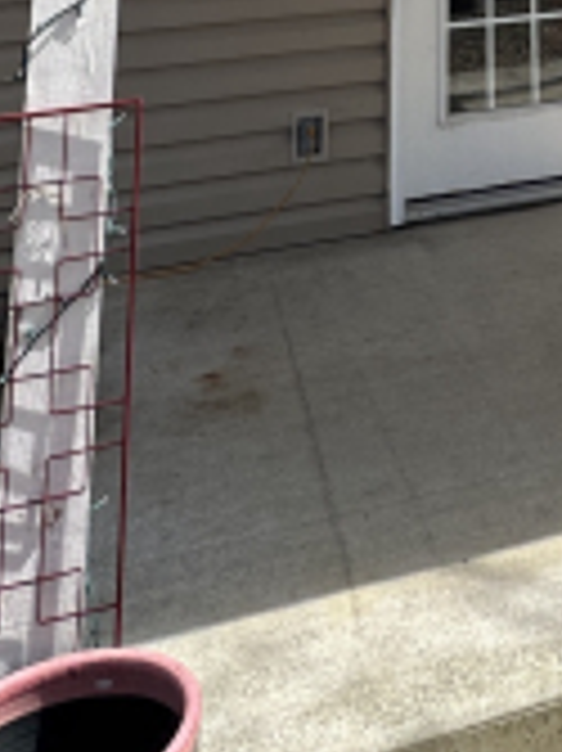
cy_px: -525
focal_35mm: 56
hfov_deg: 24.4
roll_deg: +1.1
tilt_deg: +15.1
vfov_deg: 23.1
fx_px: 1214
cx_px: 616
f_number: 2.2
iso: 40
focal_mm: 2.22
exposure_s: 1/807
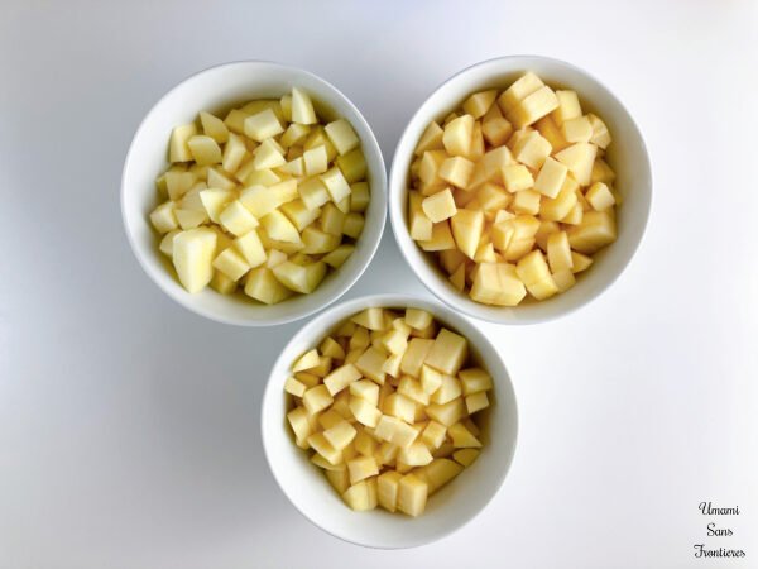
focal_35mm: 28
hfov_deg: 63.4
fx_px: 613
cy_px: 284
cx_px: 379
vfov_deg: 49.7
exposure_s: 1/100
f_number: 1.8
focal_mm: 3.99
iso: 40
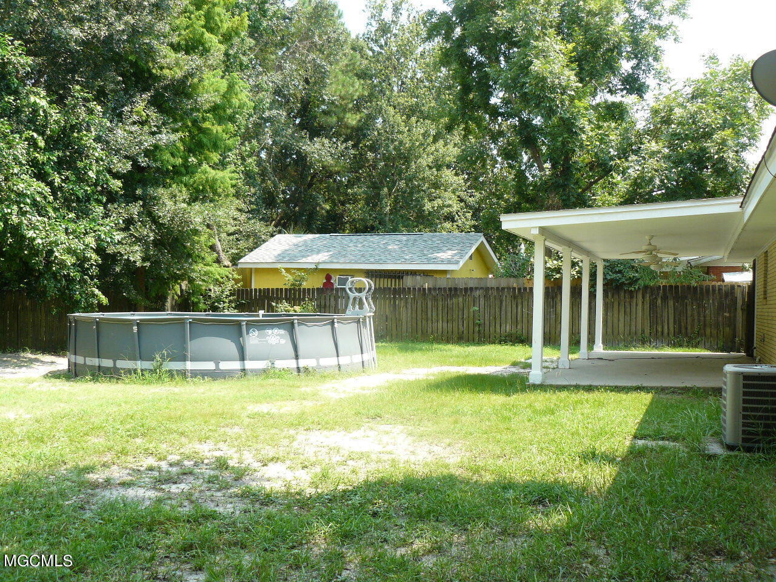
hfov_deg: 51.4
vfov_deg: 39.7
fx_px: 807
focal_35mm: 36
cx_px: 388
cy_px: 291
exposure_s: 1/160
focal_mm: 6
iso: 100
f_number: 4
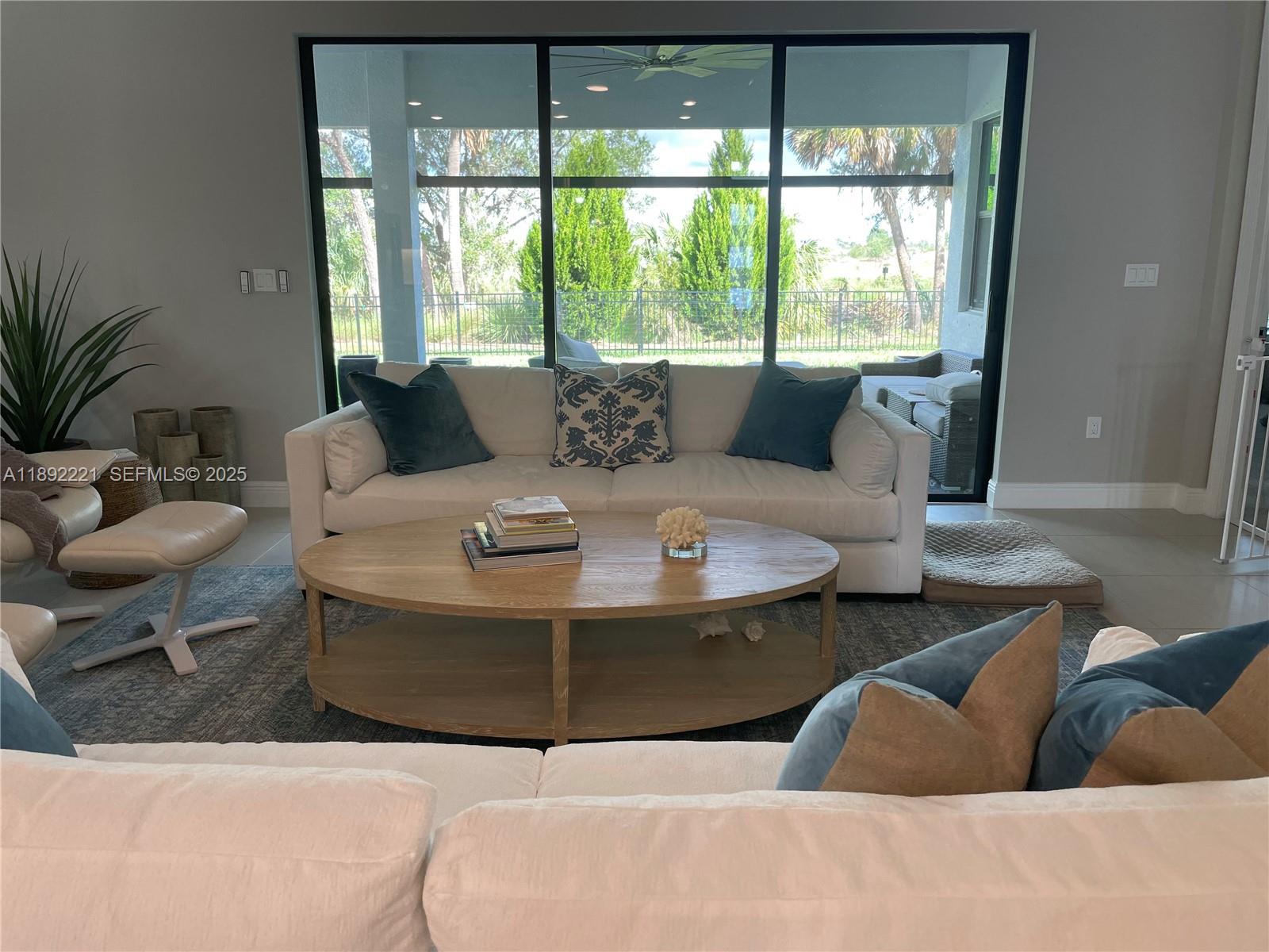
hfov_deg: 67.3
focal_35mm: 26
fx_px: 953
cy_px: 476
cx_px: 634
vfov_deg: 53.1
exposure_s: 1/120
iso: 50
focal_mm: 4.2
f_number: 1.6
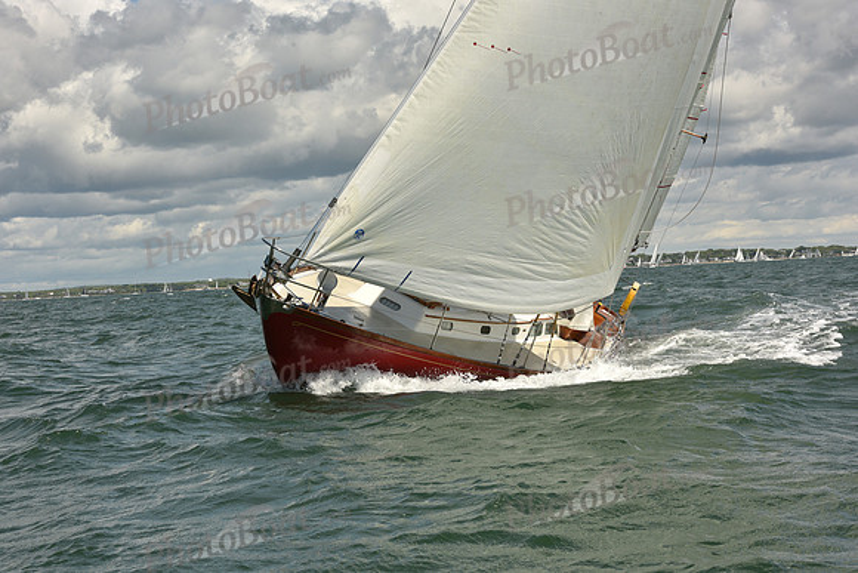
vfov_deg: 19.5
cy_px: 286
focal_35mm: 70
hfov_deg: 28.8
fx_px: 1669
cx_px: 429
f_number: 13
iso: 320
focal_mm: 70
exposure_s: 1/800
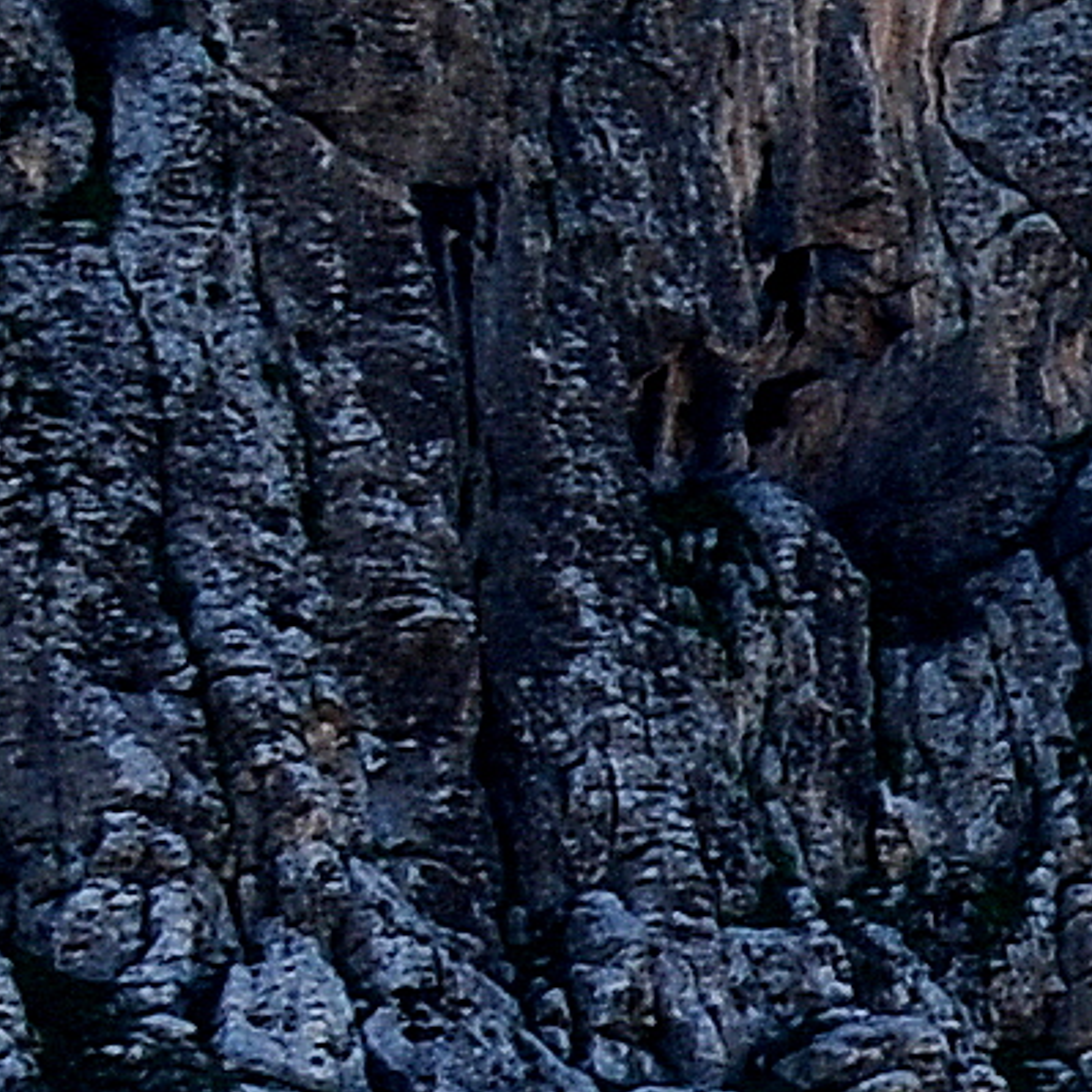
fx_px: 13669
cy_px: -151
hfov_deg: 4.2
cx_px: 4751
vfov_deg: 4.6
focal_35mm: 383
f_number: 9
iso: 200
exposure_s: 1/160
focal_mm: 28
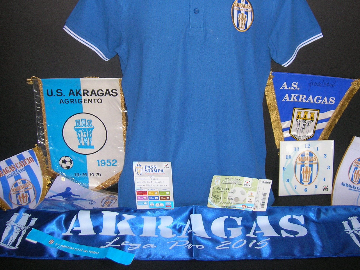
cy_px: 93
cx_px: 192
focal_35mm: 45
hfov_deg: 42.0
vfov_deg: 32.0
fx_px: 468
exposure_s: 1/60.1
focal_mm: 5.7
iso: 50
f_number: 2.9
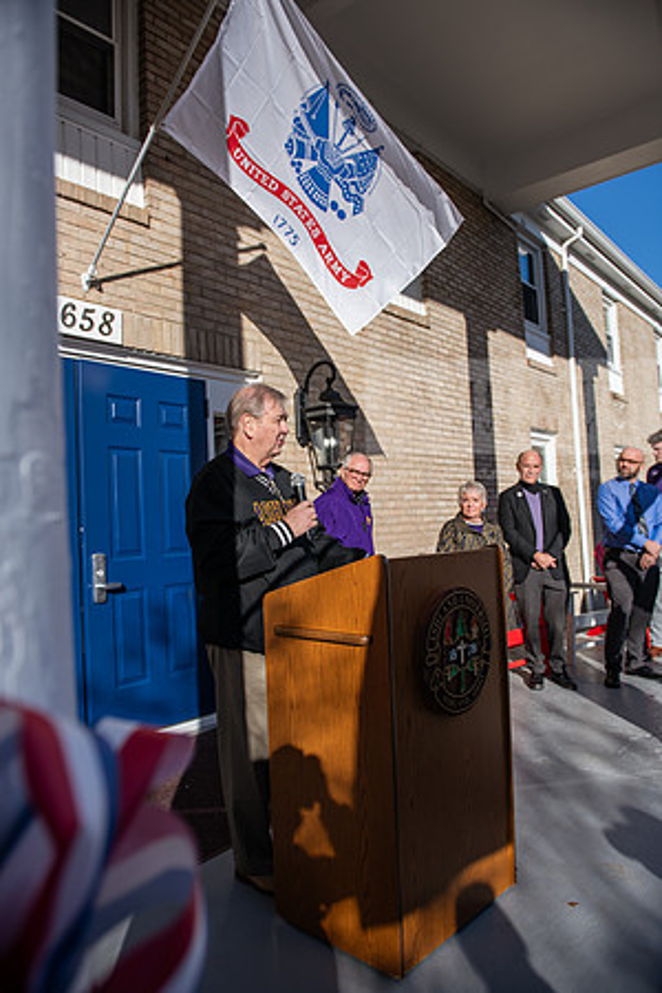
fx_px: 662
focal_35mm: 24
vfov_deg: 73.7
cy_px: 496
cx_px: 331
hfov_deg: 53.1
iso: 80
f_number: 3.5
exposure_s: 1/800
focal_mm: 24
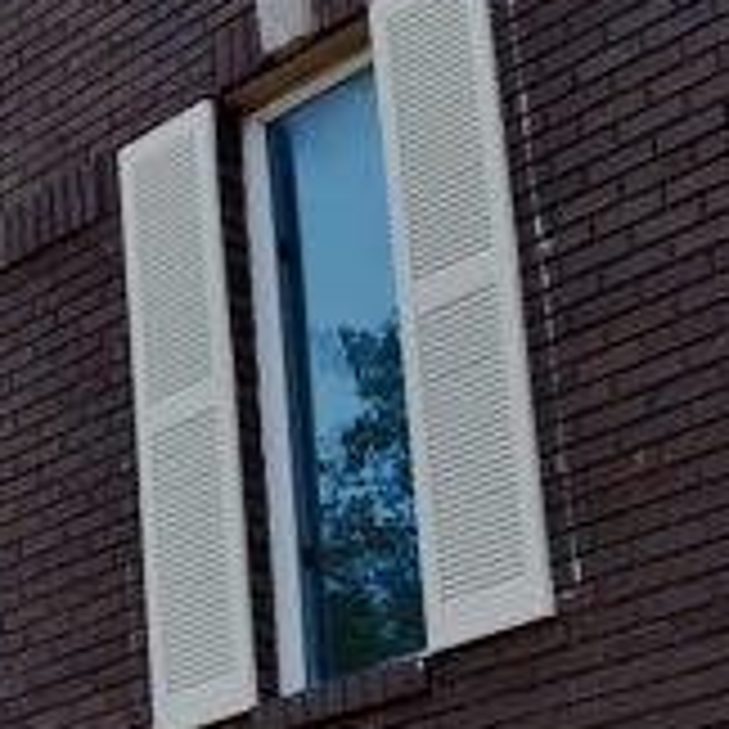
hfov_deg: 14.1
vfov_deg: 15.6
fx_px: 2645
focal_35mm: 111
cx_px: -549
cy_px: 560
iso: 100
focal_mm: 22
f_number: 6.3
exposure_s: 1/160
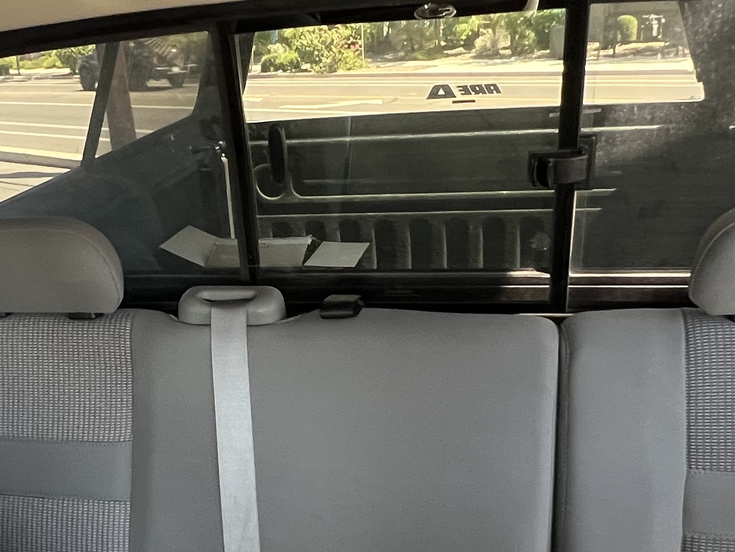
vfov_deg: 34.6
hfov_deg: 45.2
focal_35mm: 41
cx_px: 252
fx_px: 871
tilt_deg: -22.0
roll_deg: +4.6
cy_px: 393
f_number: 1.8
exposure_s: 1/60
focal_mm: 1.57
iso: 400
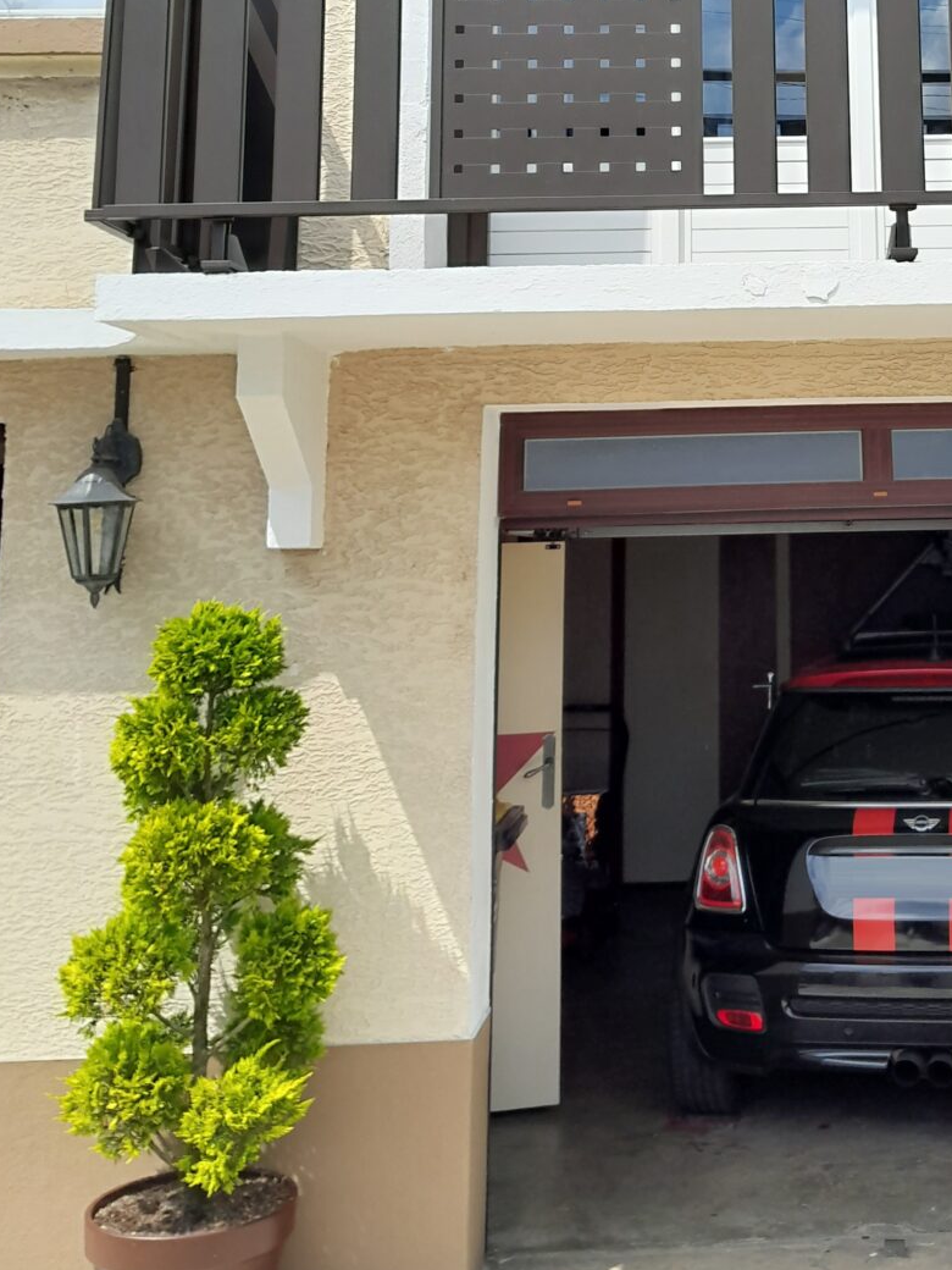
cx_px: 829
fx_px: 1760
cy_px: 169
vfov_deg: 37.5
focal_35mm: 48
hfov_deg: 29.2
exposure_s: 1/1698
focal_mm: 4
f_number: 1.8
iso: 40
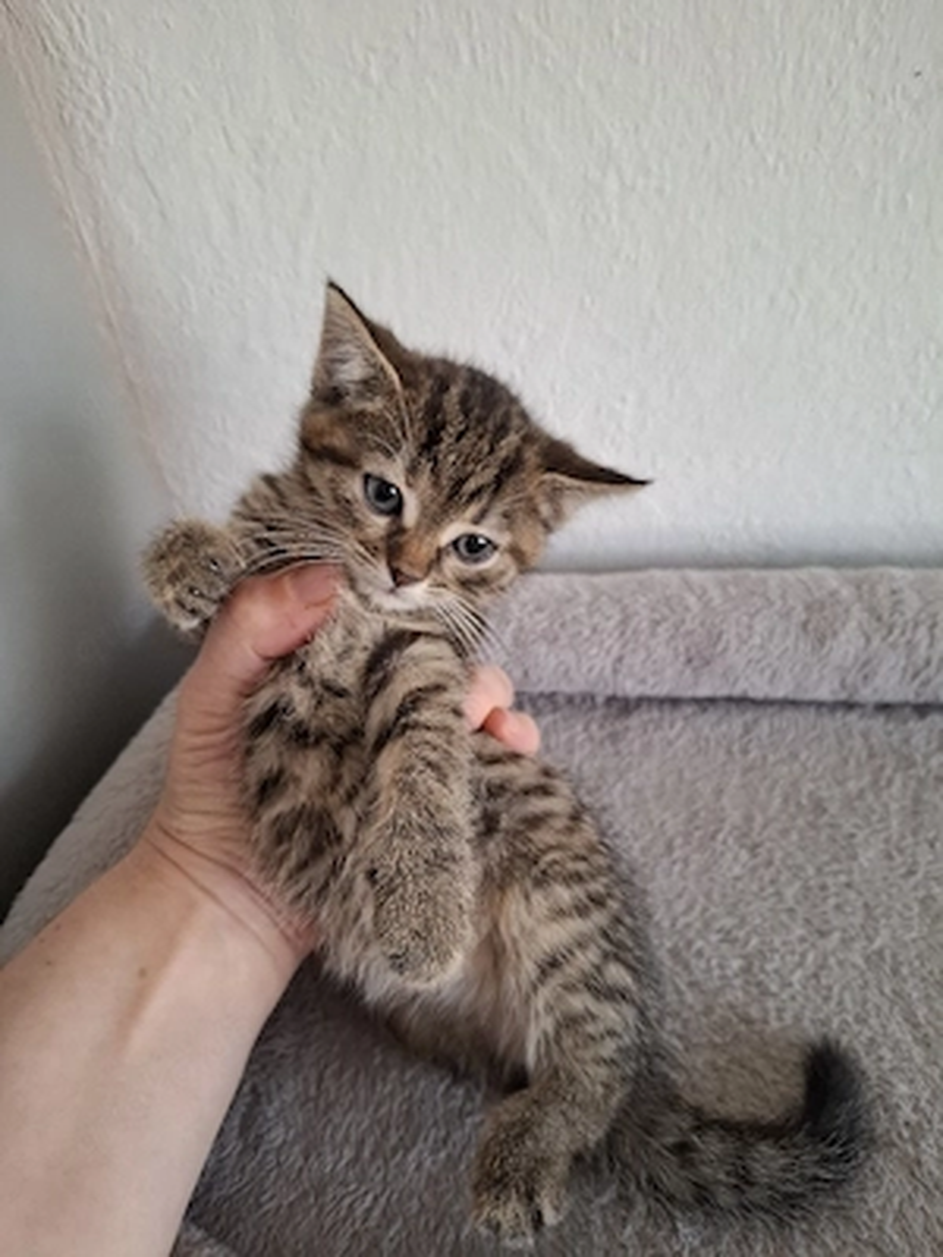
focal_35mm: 23
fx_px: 835
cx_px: 472
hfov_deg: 58.9
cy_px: 628
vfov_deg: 73.9
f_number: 1.8
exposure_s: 1/100
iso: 320
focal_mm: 5.54
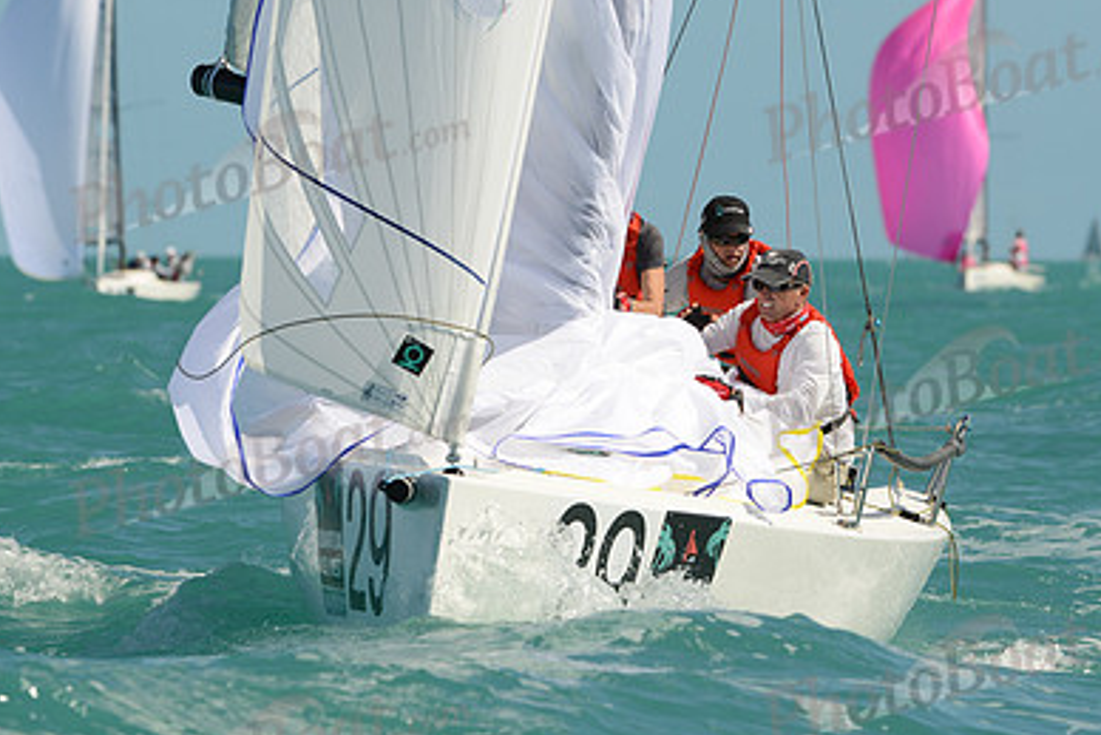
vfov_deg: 3.4
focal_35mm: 404
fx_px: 12360
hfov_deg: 5.1
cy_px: 277
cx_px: 619
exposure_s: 1/1000
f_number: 7.1
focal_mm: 270
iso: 200
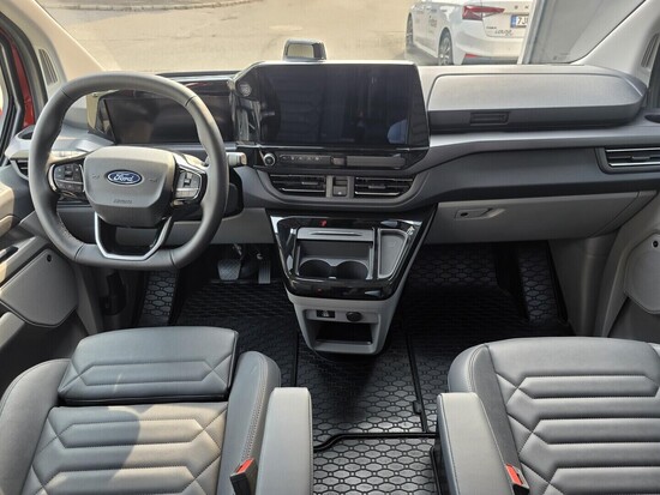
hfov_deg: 73.9
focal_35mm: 23
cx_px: 330
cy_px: 248
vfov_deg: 58.9
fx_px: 439
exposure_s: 1/54
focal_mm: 6.3
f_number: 1.7
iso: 25
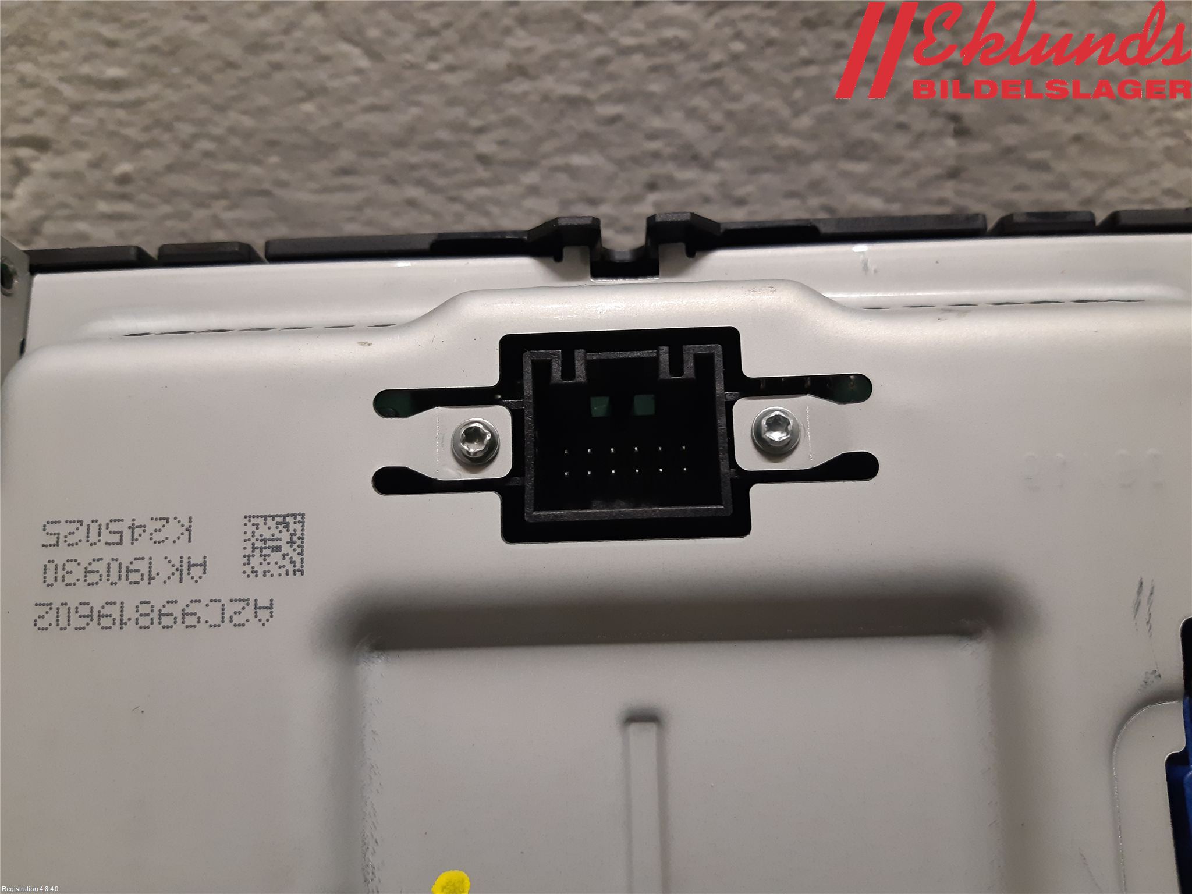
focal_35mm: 26
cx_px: 596
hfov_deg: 67.3
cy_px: 447
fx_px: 895
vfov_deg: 53.1
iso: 200
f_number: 1.7
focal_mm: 3.93
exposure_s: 1/50
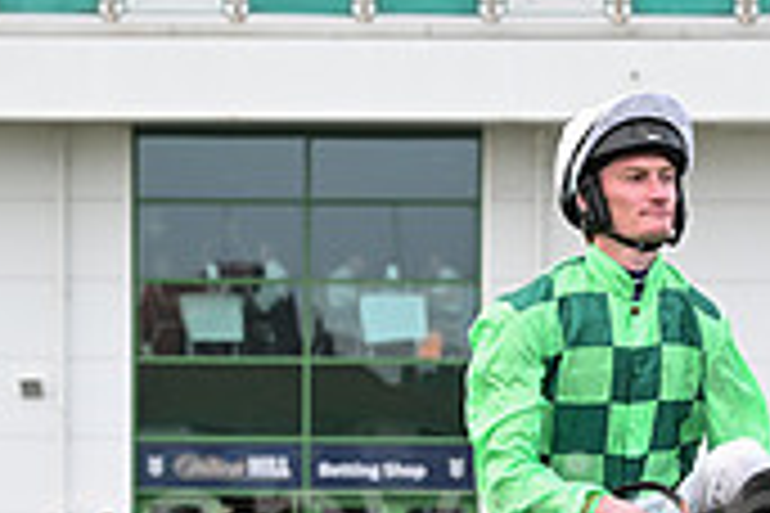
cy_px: 821
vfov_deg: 5.7
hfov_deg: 8.7
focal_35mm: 237
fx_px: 5069
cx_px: 621
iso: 640
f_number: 5.6
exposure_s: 1/400
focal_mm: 70
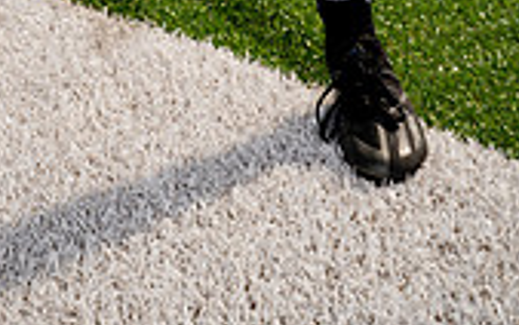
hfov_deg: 18.0
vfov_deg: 10.4
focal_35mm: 114
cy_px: -359
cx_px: 74
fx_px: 1614
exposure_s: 1/250
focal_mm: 42
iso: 100
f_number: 7.1
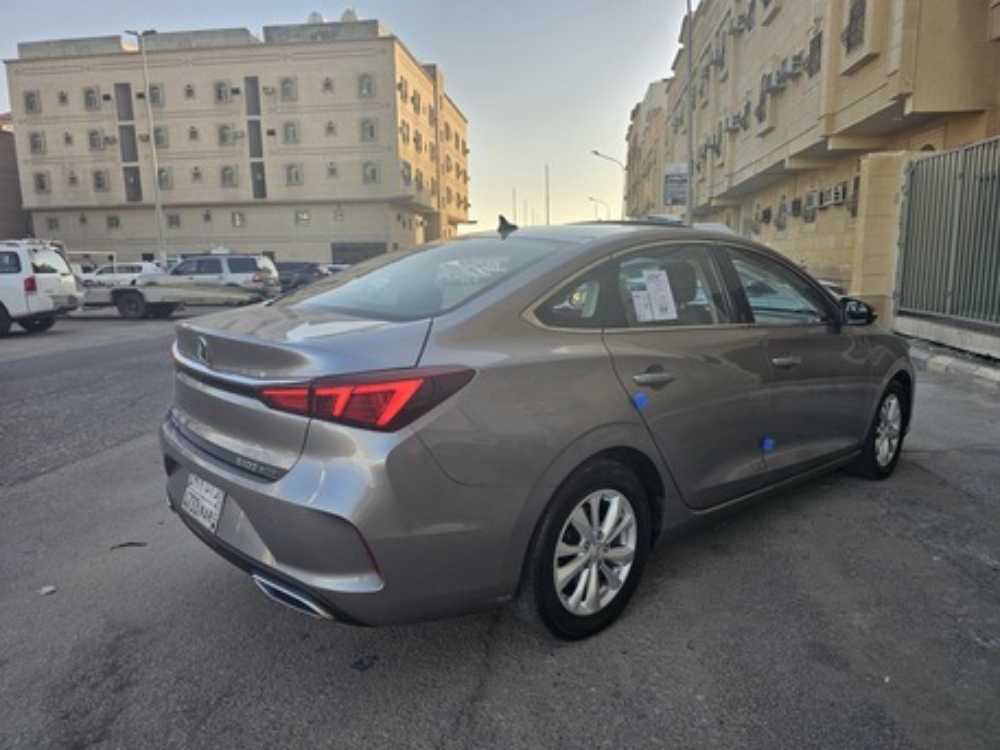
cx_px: 500
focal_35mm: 23
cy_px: 375
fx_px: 665
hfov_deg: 73.9
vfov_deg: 58.9
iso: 10
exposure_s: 1/232
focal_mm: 6.3
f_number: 1.7
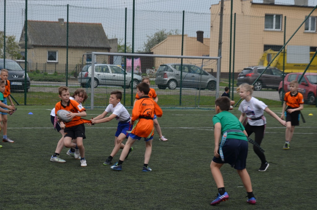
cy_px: 105
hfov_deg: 20.7
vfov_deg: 13.8
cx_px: 158
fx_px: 870
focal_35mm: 99
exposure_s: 1/250
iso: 140
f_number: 8
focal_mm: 66
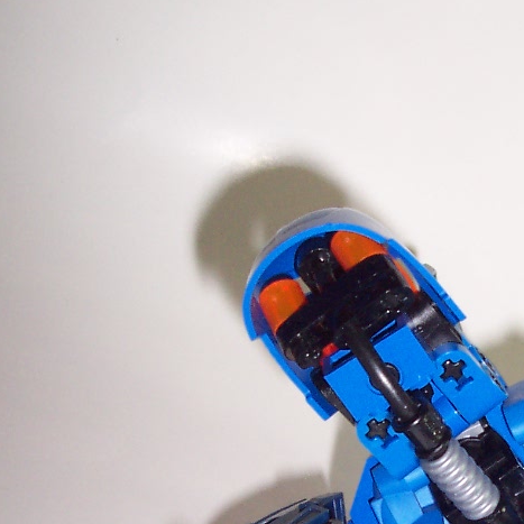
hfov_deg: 20.3
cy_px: 506
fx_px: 1439
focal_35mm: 84
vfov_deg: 20.1
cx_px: 440
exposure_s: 1/60
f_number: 2.8
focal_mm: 5.6
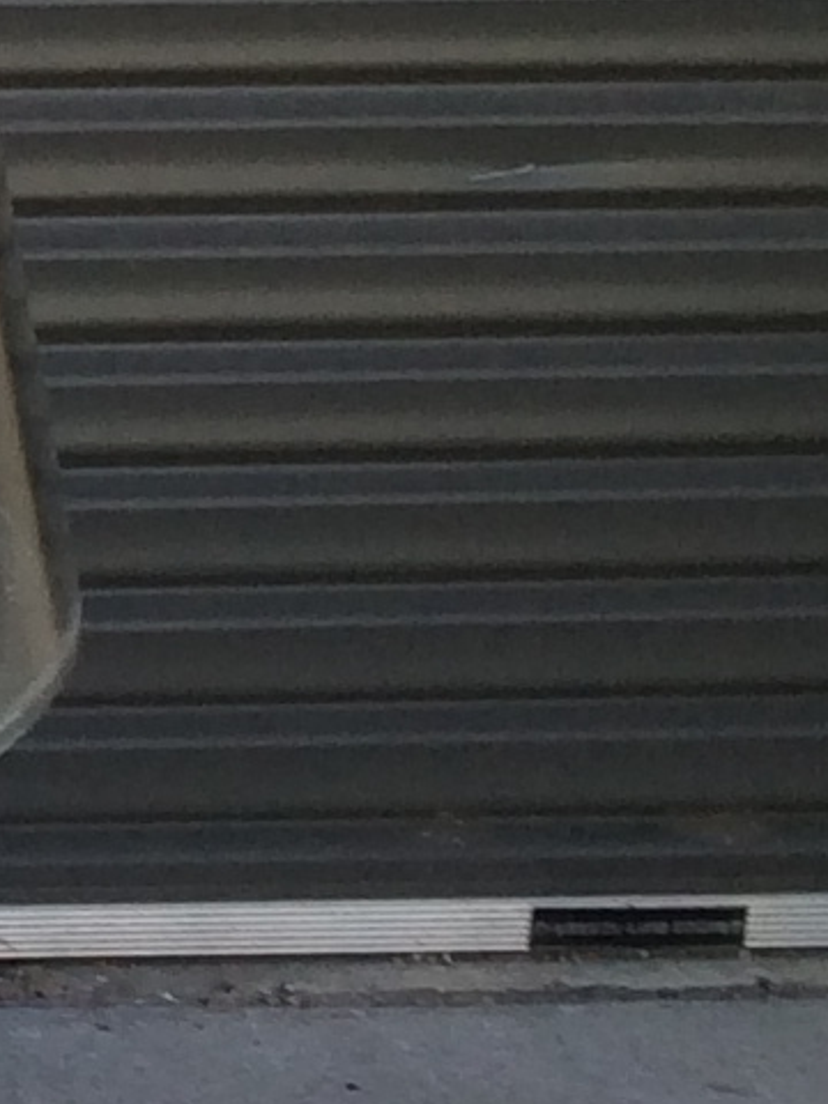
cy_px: -777
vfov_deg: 9.3
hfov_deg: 6.7
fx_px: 6506
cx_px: -1490
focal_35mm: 204
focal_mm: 4.12
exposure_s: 1/127
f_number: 2.2
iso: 32
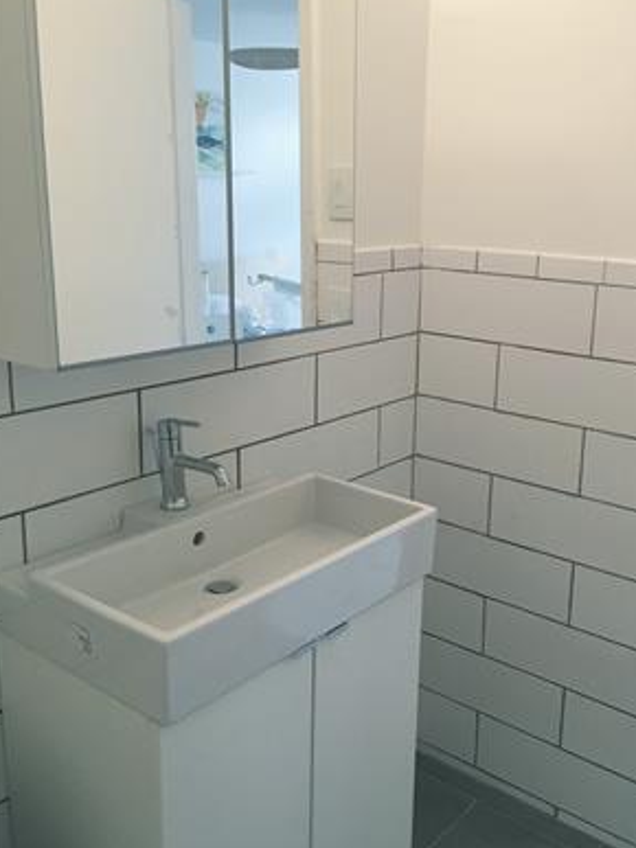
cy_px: 397
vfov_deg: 51.3
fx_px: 882
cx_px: 379
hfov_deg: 39.5
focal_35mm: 36
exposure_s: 1/15
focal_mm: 4.15
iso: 32
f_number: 2.2
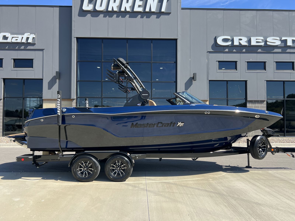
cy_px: 110
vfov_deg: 53.1
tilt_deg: +1.9
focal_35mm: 26
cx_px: 148
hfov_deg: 67.3
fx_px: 222
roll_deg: -0.4
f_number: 1.5
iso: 50
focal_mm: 5.7
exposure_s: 1/1869
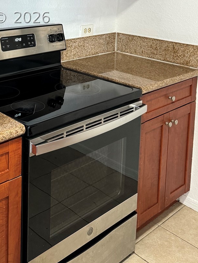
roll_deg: -0.3
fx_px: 358
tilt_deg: -7.4
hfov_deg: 29.9
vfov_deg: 37.3
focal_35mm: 47
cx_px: 31
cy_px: 17
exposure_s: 1/60
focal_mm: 6.86
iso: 320
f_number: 1.78
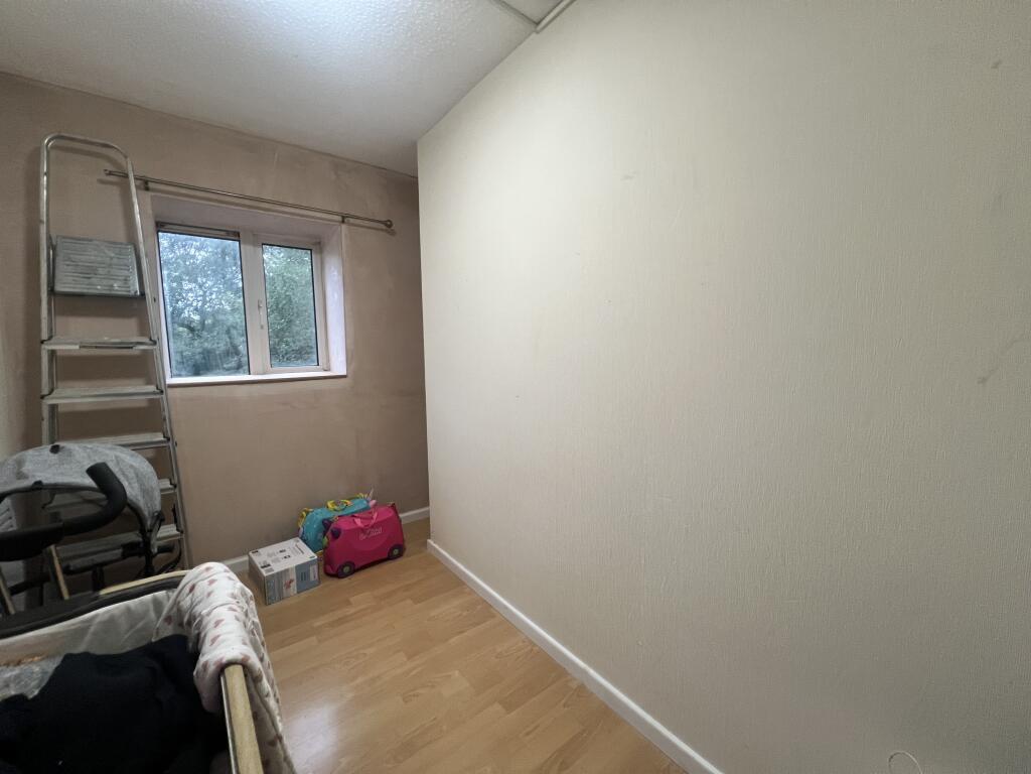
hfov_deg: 106.2
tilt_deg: -5.2
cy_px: 387
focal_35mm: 13
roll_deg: +1.3
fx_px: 387
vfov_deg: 89.9
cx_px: 516
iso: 200
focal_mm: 1.57
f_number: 1.8
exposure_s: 1/100
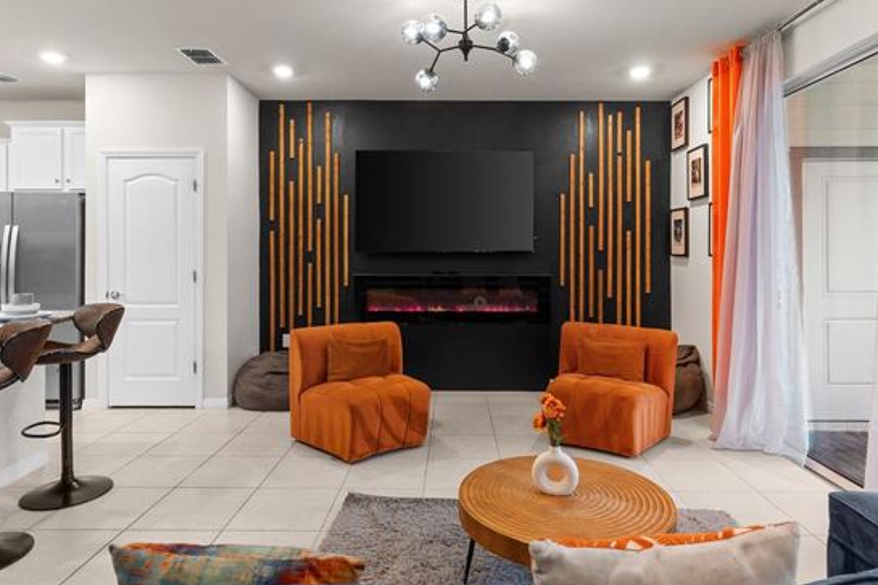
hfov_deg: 78.6
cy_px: 245
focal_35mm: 22
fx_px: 536
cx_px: 453
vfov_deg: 56.9
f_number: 8
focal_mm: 17
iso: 400
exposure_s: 1/1.67
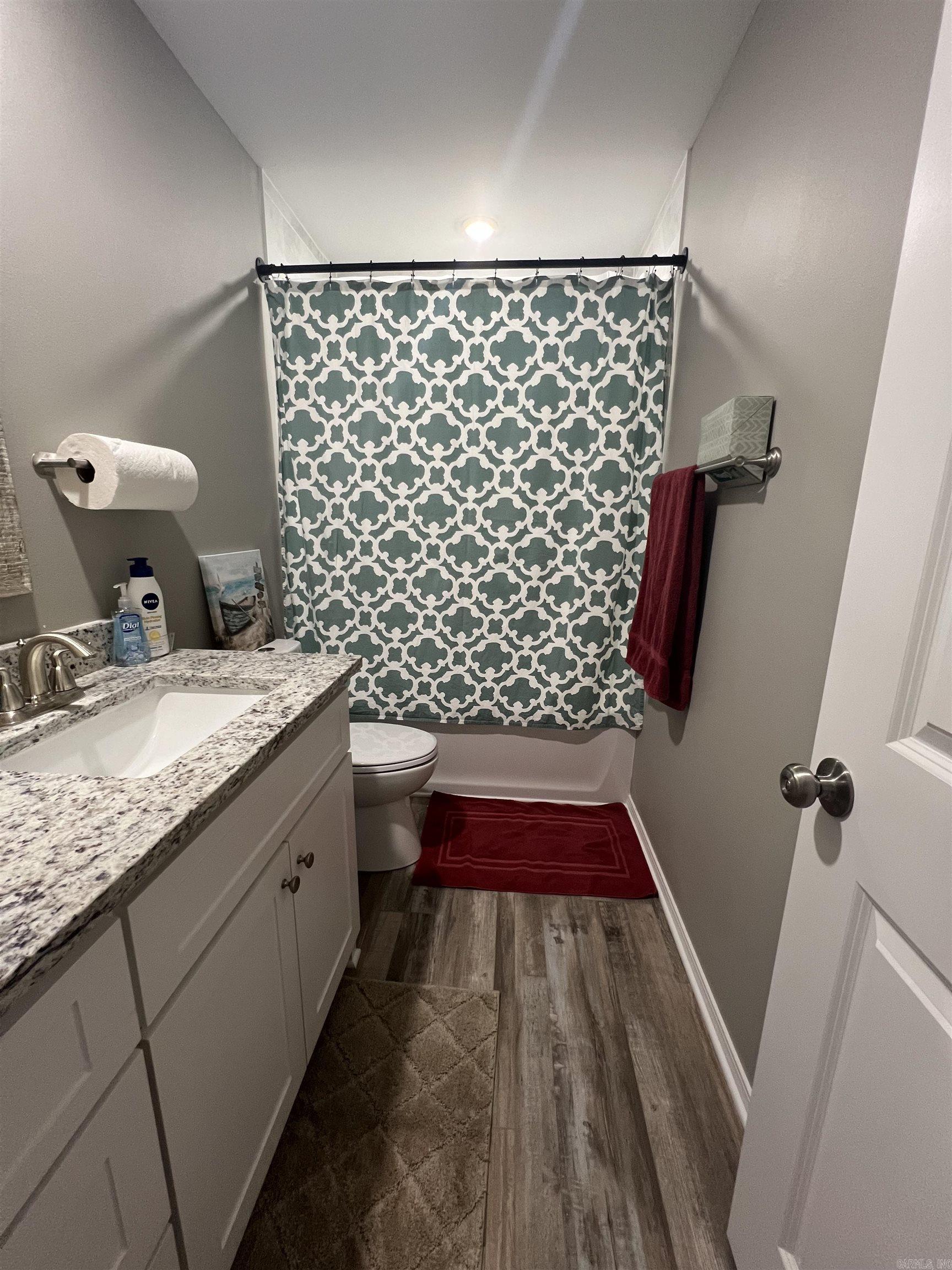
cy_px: 635
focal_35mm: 13
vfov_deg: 106.2
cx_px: 476
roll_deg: -0.9
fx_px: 477
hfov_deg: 89.9
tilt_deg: -13.8
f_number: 1.8
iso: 250
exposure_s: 1/60
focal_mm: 1.57
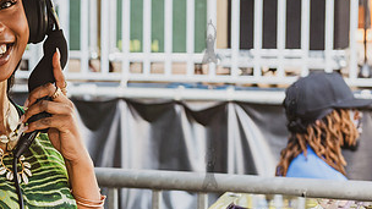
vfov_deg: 10.0
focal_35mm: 121
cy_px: 96
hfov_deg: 17.4
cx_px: 11
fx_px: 1194
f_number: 4
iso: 1600
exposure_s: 1/400
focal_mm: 55
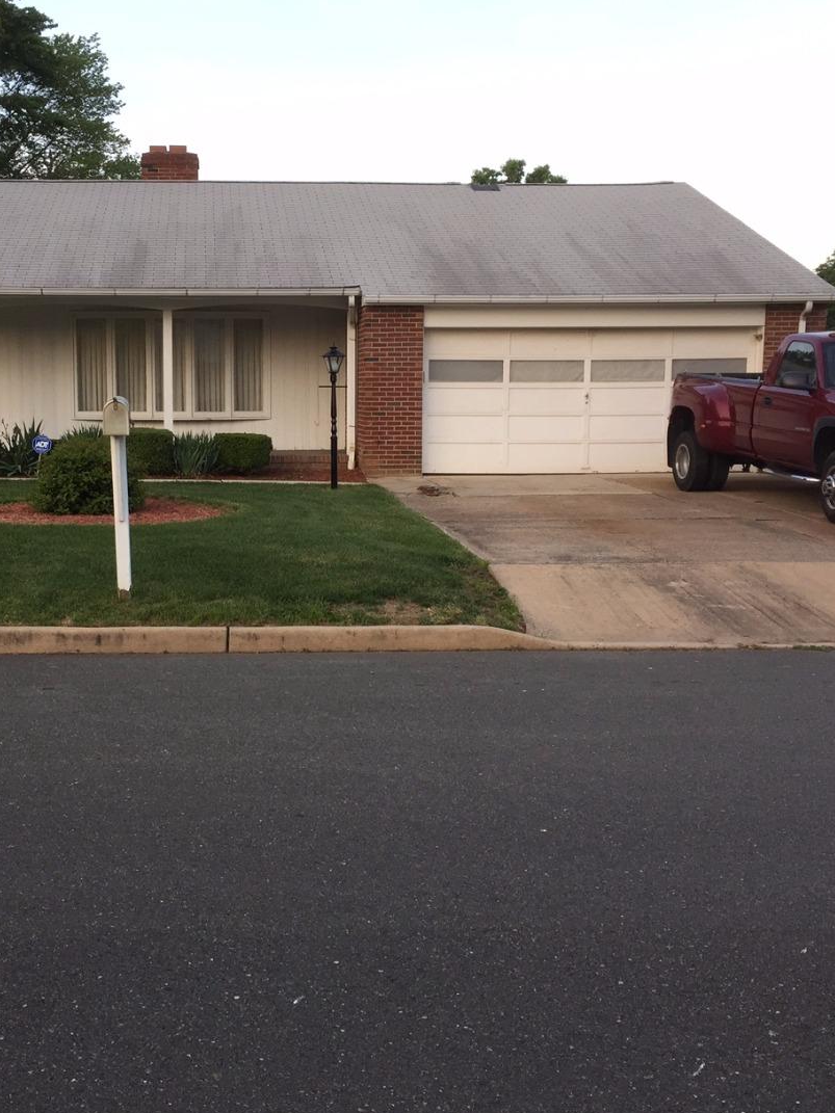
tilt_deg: -5.7
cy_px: 558
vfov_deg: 47.9
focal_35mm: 39
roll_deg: -0.8
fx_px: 1255
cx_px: 261
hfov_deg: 36.3
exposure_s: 1/120
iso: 40
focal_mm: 4.15
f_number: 2.2
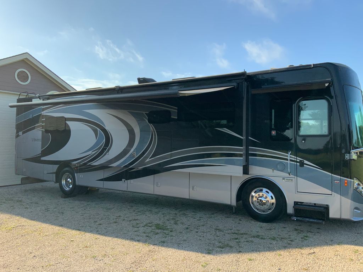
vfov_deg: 48.2
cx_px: 182
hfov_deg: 61.7
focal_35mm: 29
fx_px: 304
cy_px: 136
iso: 16
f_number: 1.8
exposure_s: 1/1250
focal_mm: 3
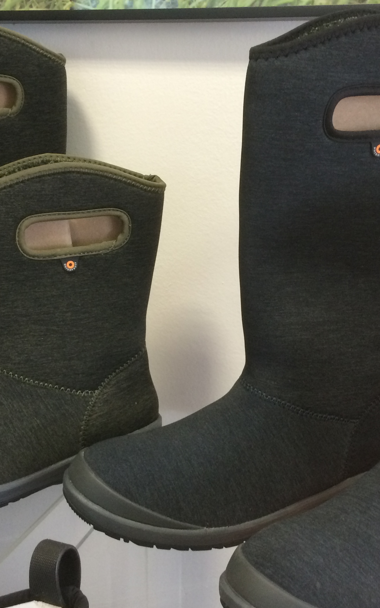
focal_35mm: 48
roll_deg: +0.6
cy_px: 319
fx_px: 795
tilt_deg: -18.4
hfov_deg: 26.9
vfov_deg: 41.8
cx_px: 178
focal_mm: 4.15
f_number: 2.2
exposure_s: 1/33
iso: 200
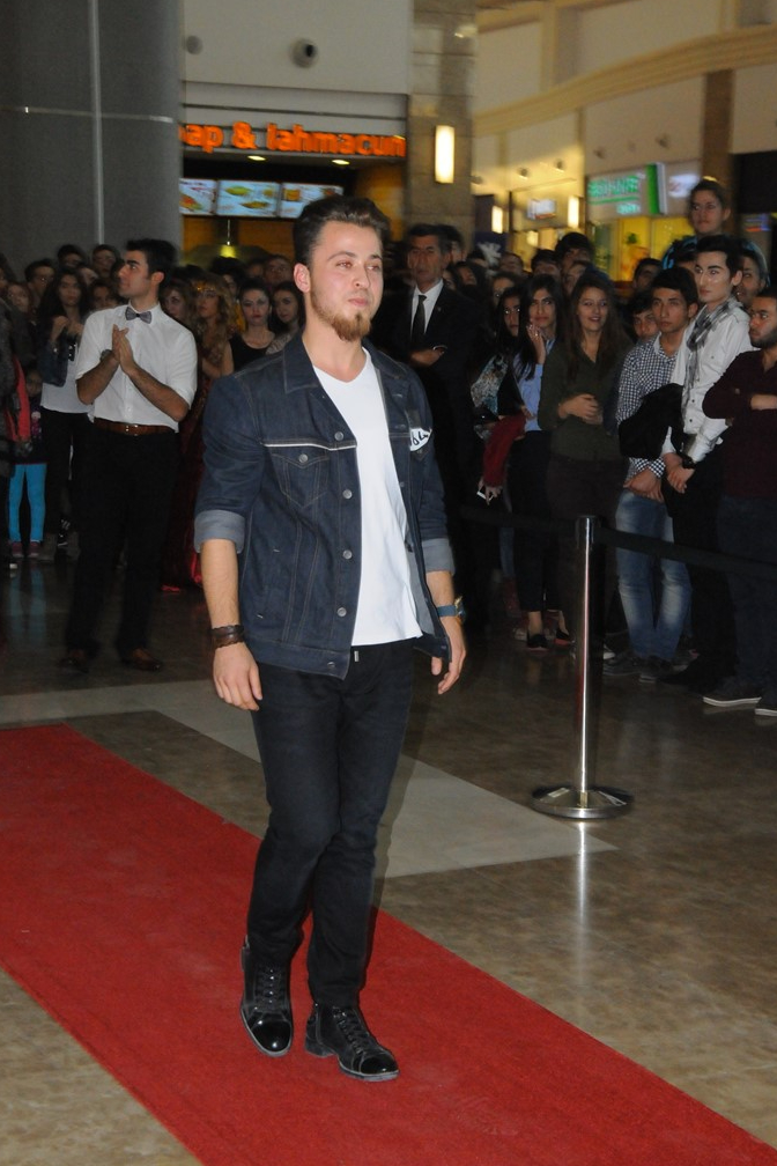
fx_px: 2218
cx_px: 387
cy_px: 583
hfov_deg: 19.9
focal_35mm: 69
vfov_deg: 29.4
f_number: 13
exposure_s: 1/60
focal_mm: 45
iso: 2500
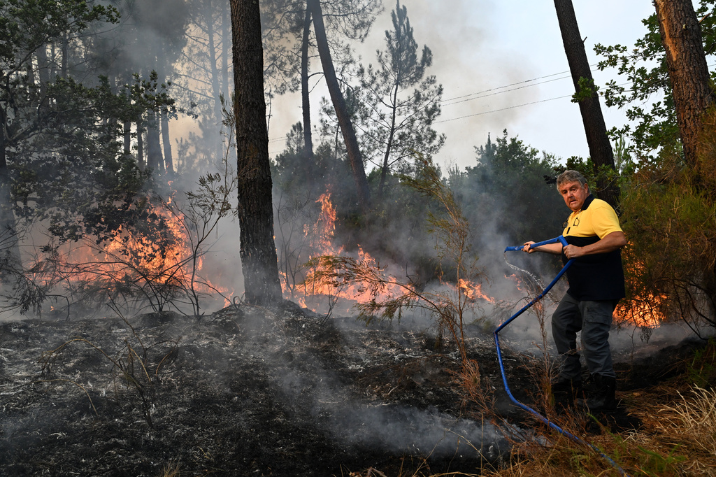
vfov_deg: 43.6
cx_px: 358
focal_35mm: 30
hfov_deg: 61.9
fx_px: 596
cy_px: 238
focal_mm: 30
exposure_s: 1/2000
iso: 1250
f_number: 5.6
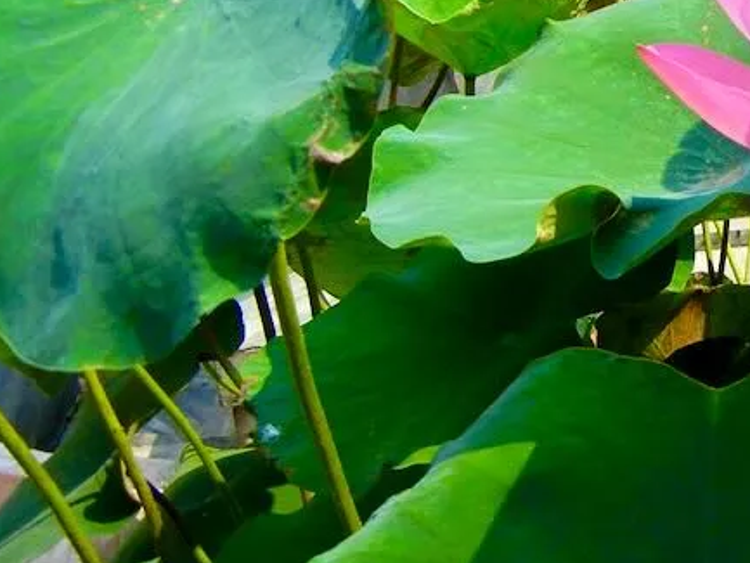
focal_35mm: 71
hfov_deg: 25.0
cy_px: 212
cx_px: 868
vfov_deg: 20.7
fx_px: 1539
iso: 160
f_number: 7
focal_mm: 5.4
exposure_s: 1/365
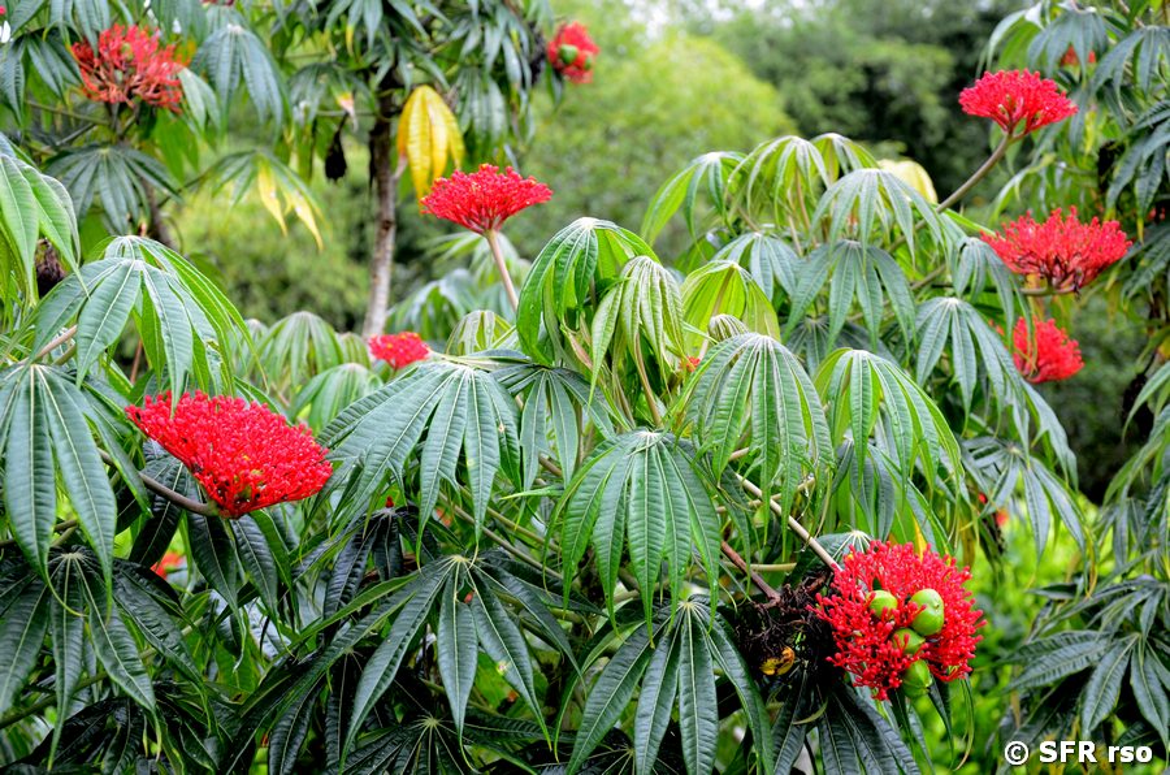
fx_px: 1849
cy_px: 388
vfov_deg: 23.7
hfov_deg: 35.1
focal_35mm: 57
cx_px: 585
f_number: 4.5
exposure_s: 1/80
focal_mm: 38
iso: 200
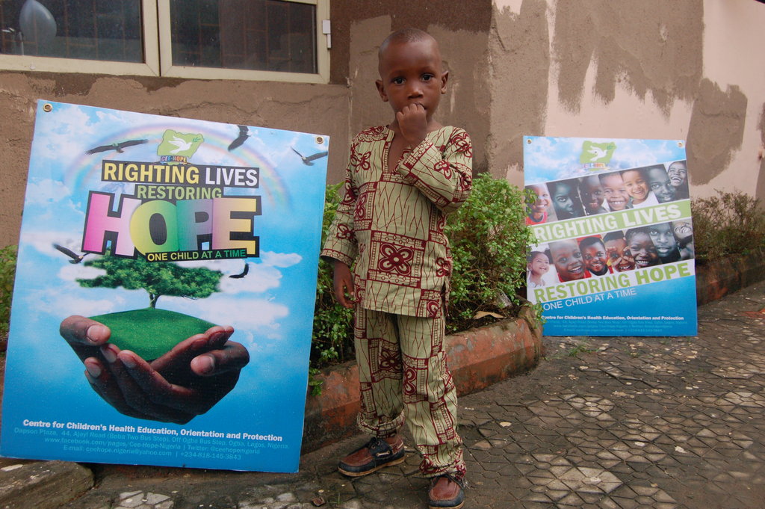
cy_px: 254
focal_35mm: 34
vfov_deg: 38.3
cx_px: 382
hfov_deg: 55.1
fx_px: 733
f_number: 6.7
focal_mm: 23
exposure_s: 1/180
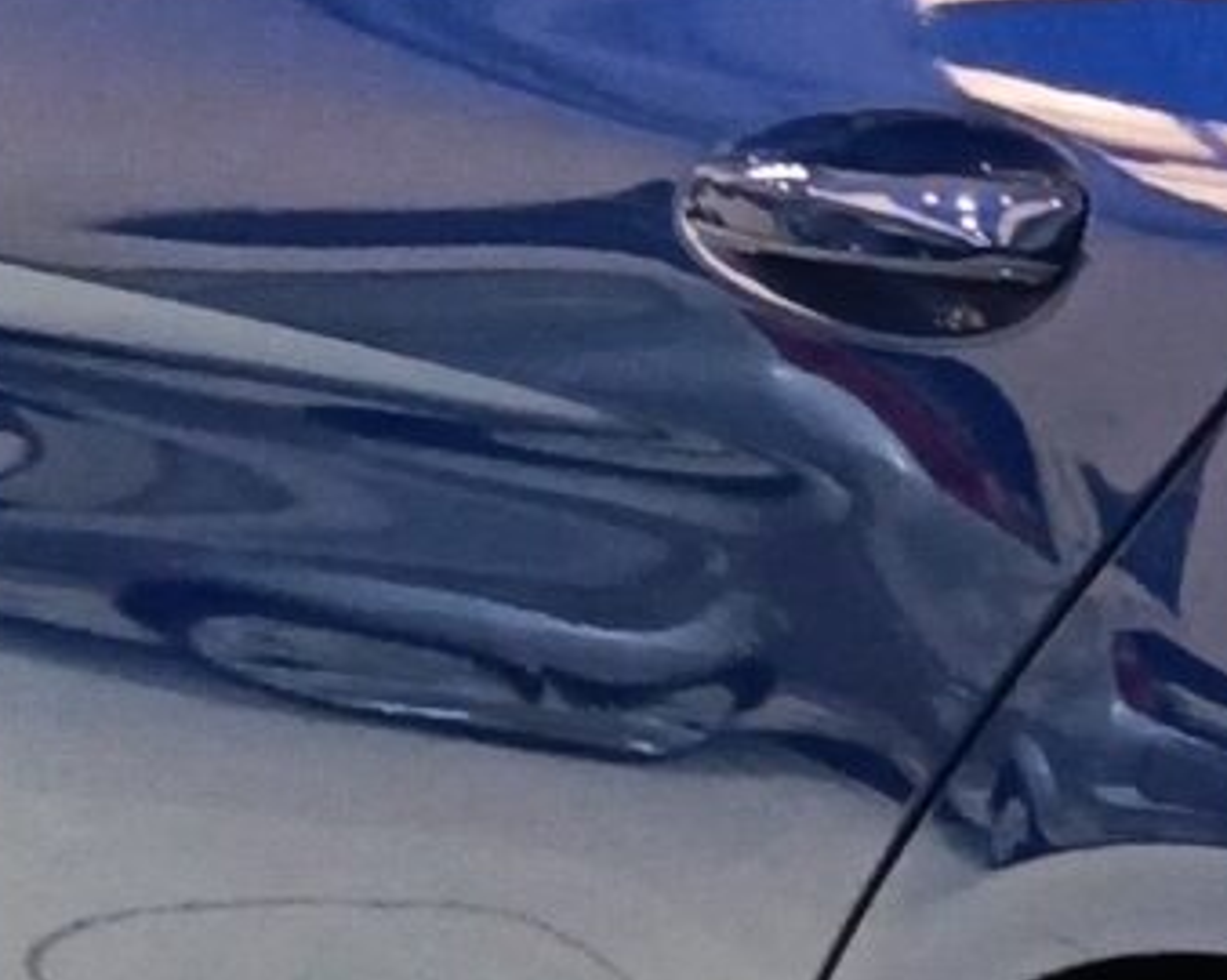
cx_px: 2559
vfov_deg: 7.6
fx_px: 7259
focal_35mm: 200
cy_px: -446
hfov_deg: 9.0
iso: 400
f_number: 16
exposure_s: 1/33.3
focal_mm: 3.98
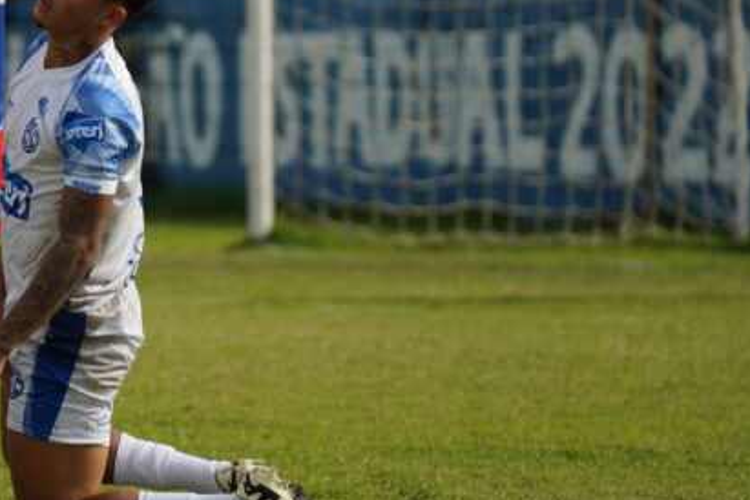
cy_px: -36
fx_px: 9353
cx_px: -164
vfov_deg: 3.1
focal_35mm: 449
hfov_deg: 4.6
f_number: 4
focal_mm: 180
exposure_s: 1/2000
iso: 200
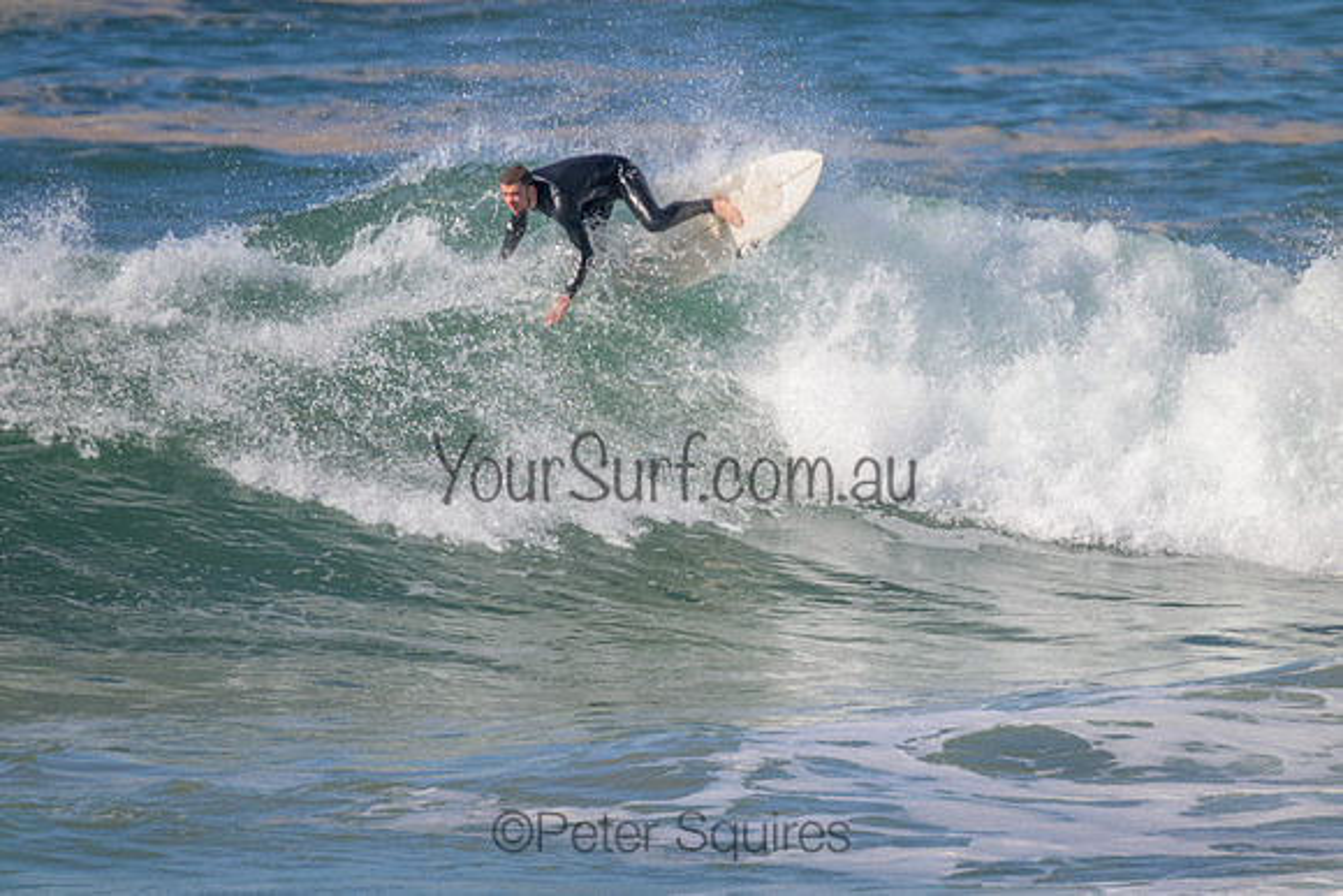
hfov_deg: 2.6
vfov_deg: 1.7
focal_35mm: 800
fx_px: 29850
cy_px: 448
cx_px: 672
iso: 1000
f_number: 11
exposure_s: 1/2000
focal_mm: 800
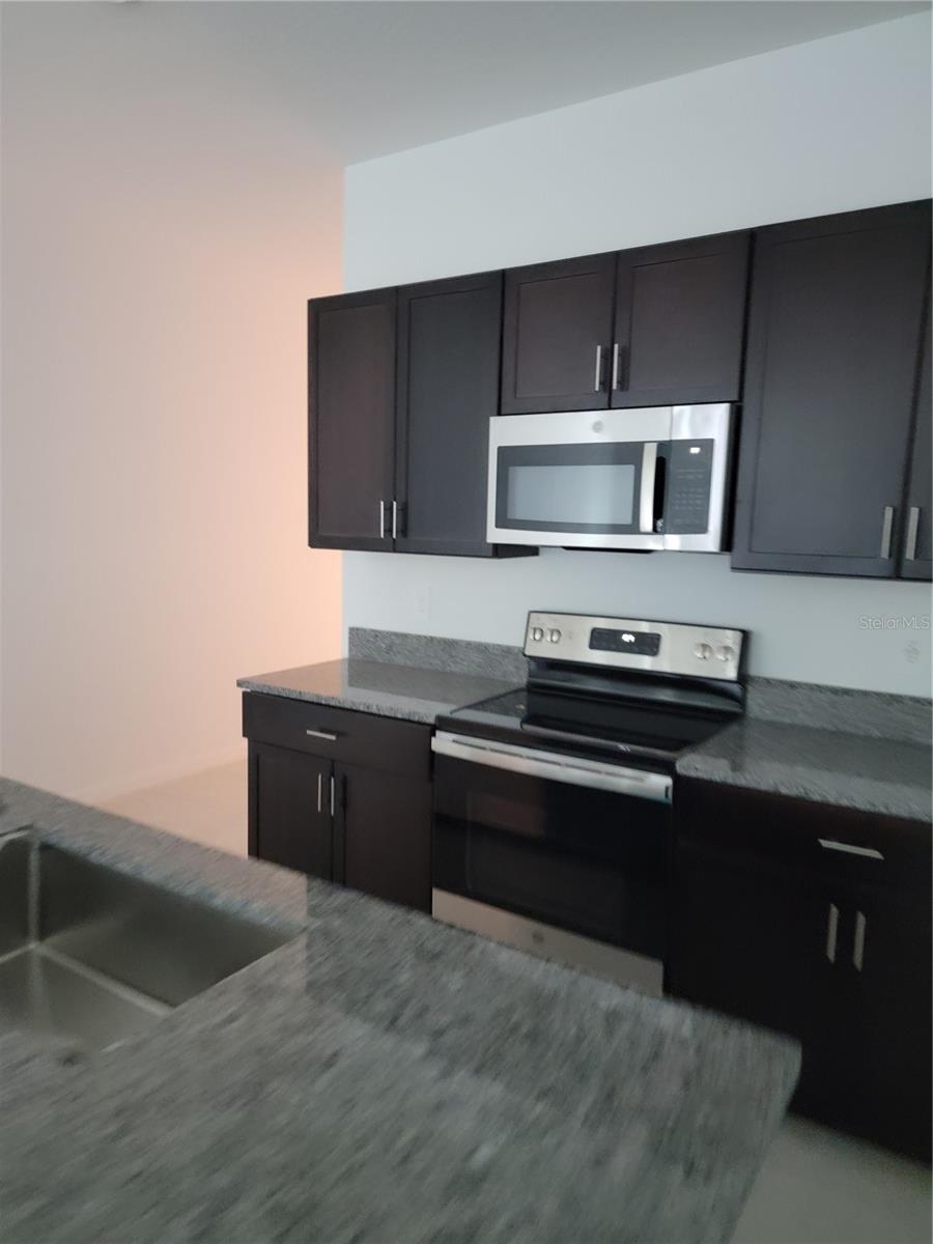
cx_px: 466
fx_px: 862
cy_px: 622
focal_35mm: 24
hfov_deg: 56.8
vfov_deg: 71.6
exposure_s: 1/24
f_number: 1.8
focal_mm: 6.7
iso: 800
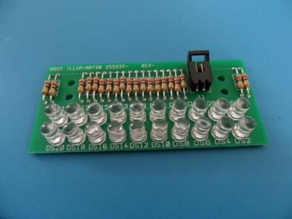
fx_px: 202
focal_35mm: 24
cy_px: 110
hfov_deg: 71.6
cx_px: 146
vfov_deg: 56.8
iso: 200
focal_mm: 3.9
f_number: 3.2
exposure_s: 1/8
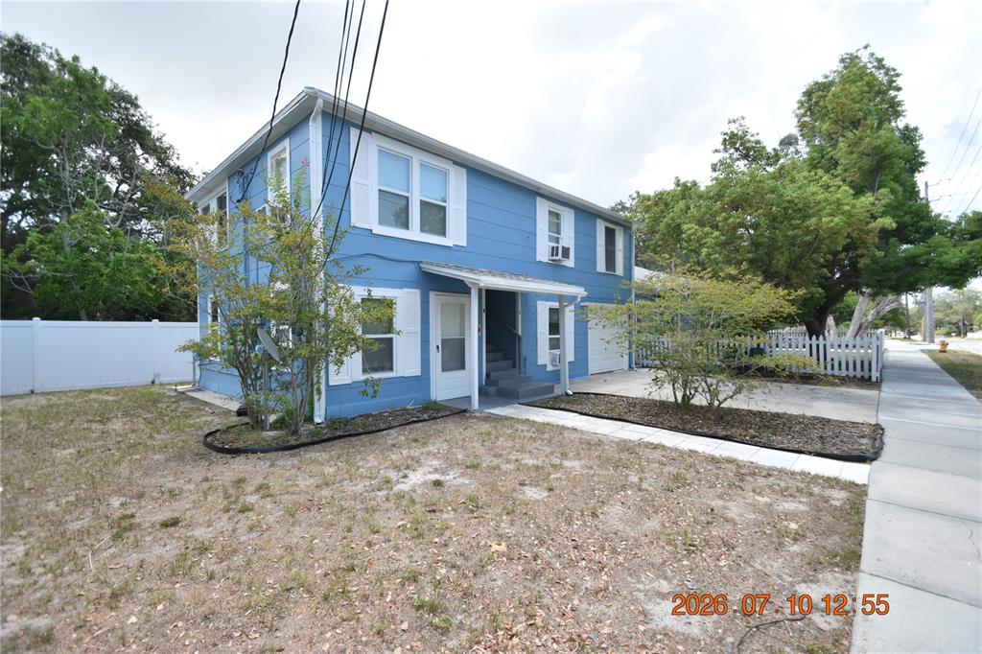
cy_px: 327
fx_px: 409
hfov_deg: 100.4
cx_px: 491
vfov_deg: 77.3
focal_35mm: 15
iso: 800
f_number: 3.5
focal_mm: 10
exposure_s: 1/3000
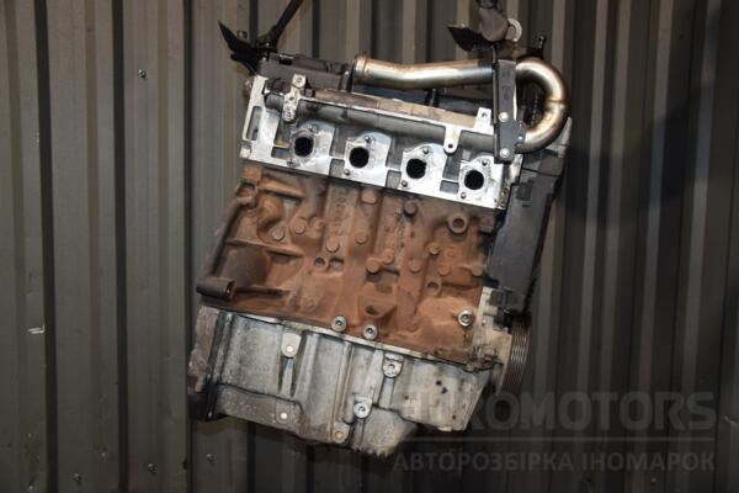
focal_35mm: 36
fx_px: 739
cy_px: 246
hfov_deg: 53.1
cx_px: 370
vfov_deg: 36.9
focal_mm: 24
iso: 800
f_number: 5
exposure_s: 1/60
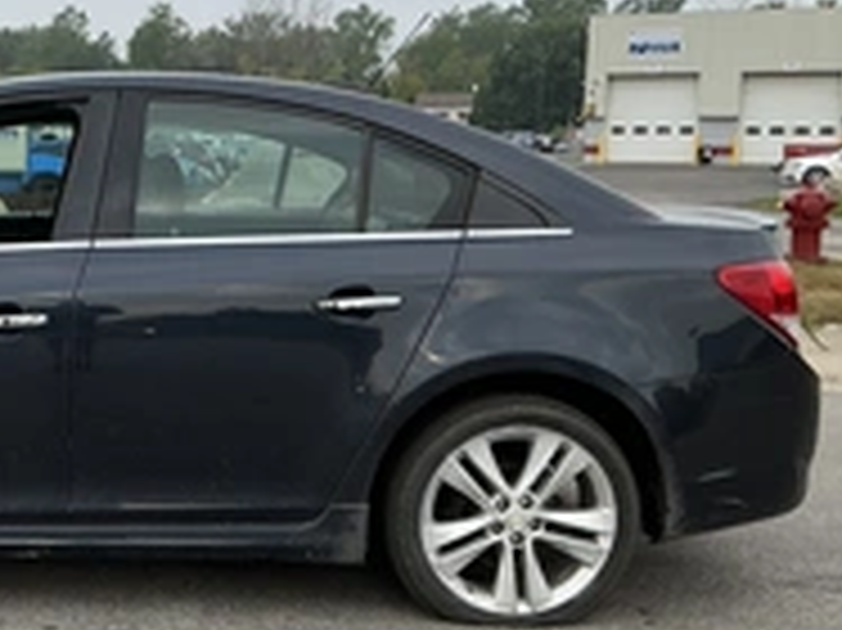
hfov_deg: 30.5
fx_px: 1459
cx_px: 54
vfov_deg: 24.4
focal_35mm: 60
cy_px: 364
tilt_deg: -7.3
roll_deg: +1.6
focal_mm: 3
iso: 25
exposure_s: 1/391
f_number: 1.8
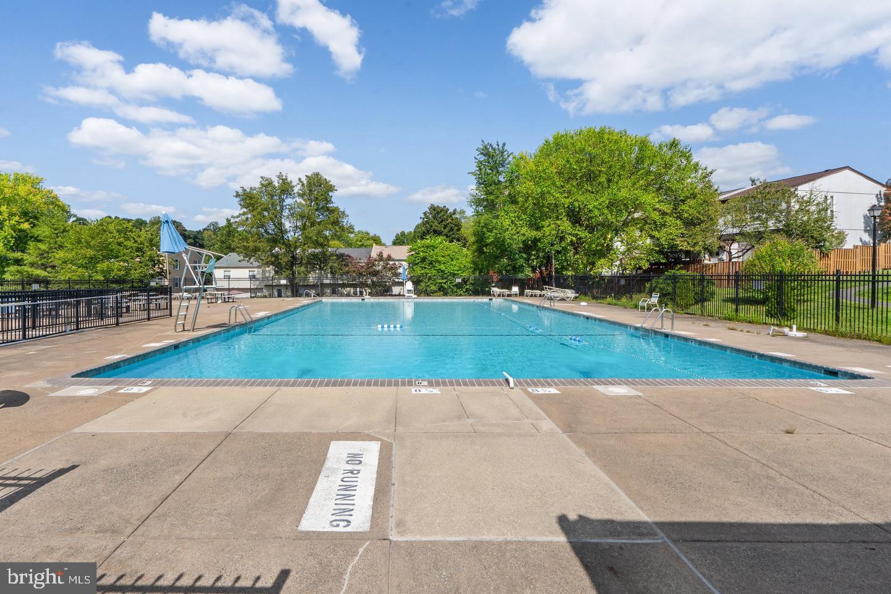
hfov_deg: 96.7
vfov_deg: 73.7
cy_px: 297
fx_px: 396
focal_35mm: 16
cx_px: 446
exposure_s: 1/800
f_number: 13
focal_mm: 16
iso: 320
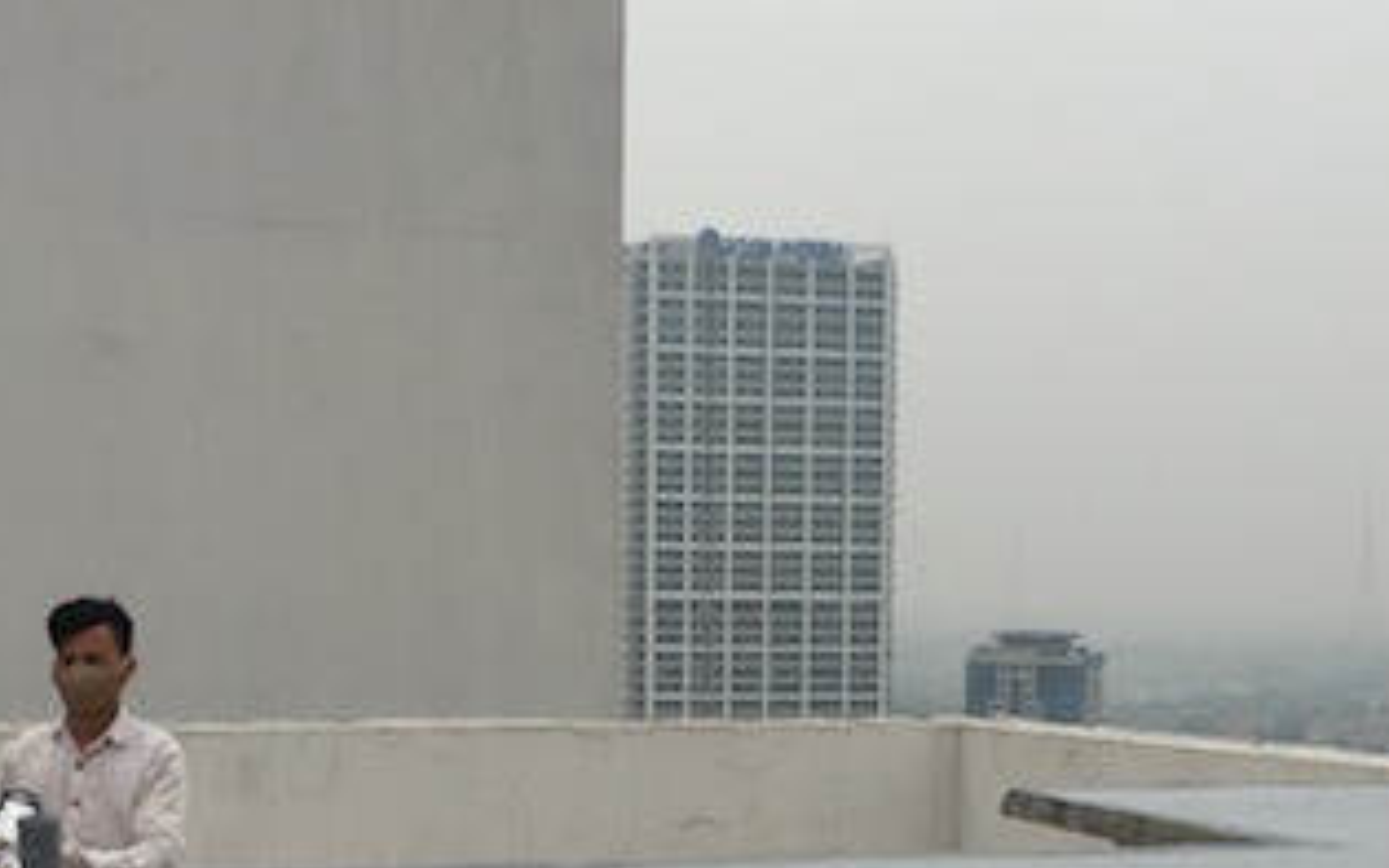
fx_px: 2953
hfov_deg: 26.5
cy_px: 859
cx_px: 750
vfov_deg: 16.4
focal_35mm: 78
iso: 32
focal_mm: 4.15
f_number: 2.2
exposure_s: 1/2825
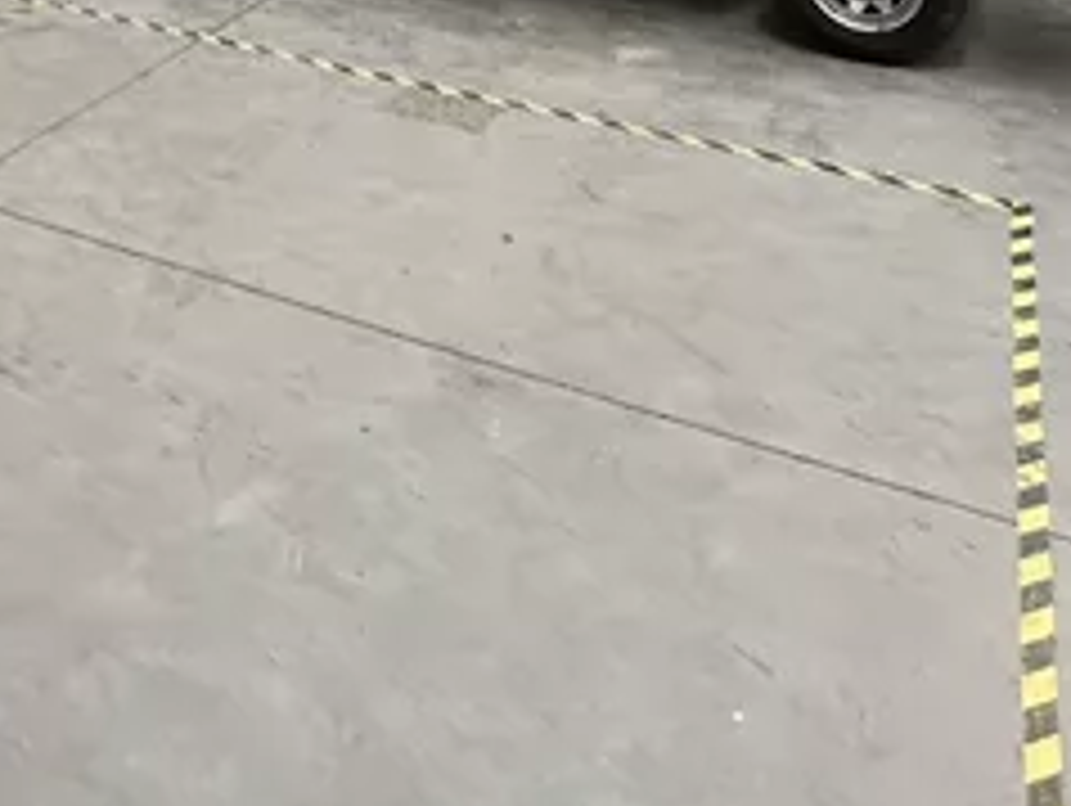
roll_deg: +0.3
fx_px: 1456
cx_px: 86
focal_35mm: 47
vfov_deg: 23.3
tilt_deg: +1.0
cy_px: -473
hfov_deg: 37.5
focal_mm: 2.22
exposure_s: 1/50
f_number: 2.2
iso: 320
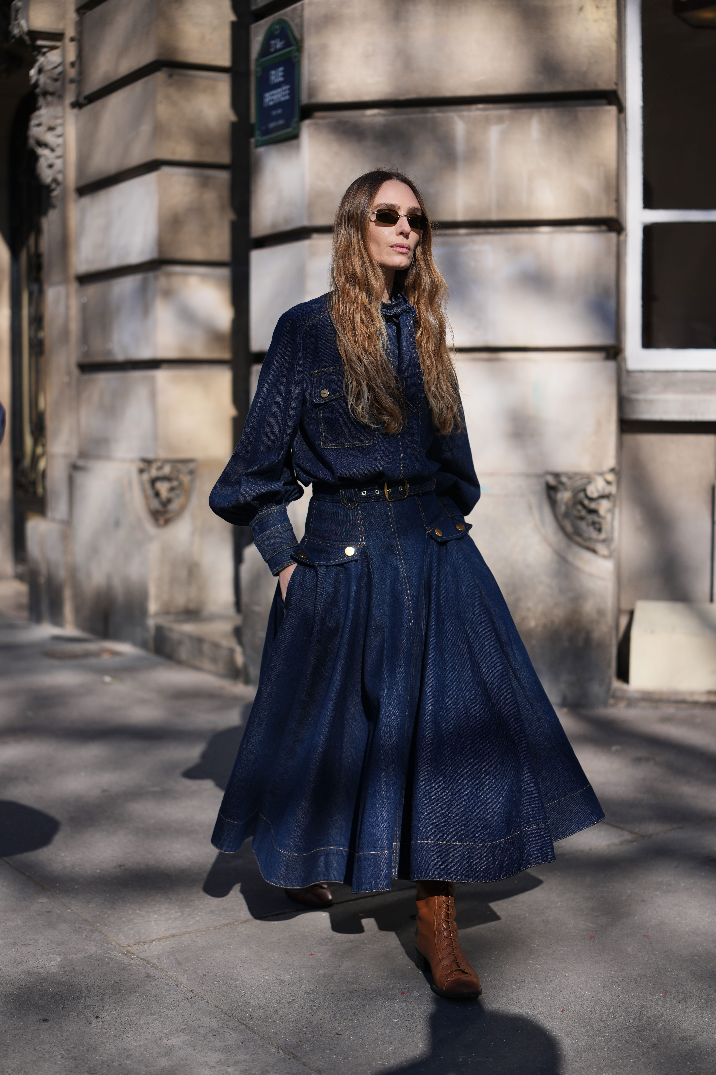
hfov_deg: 27.0
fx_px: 1492
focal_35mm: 50
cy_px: 538
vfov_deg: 39.6
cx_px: 358
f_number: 2
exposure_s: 1/4000
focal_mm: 50
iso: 100
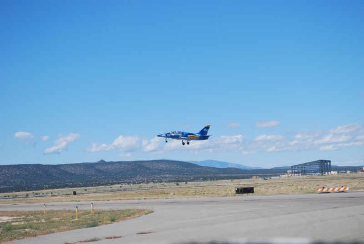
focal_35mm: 82
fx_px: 835
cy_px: 122
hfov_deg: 24.6
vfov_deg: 16.6
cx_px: 182
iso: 100
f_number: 8
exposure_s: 1/200
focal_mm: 55
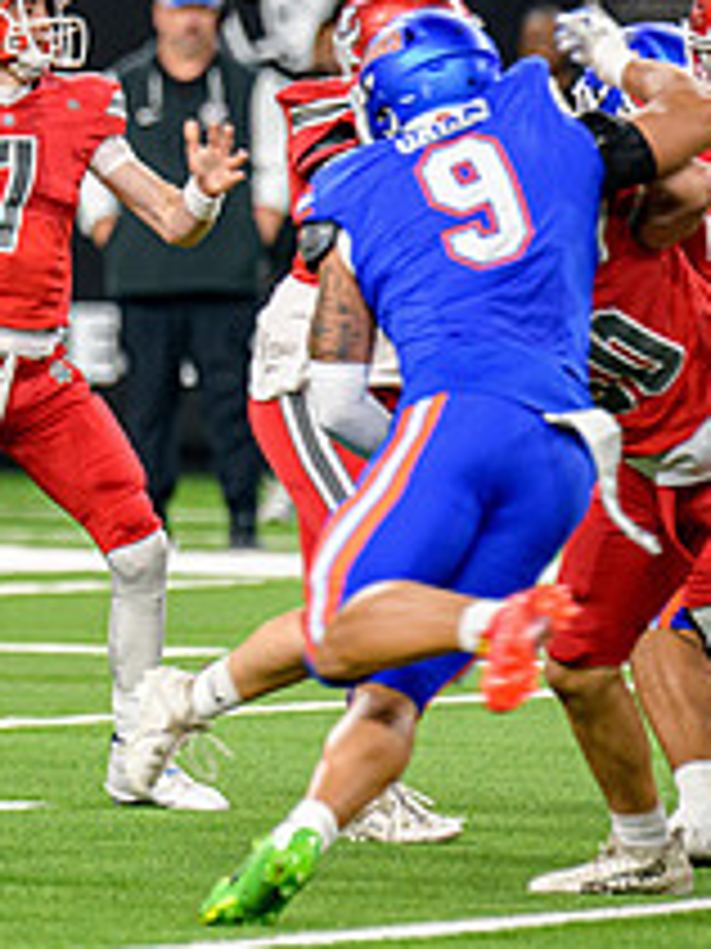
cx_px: -122
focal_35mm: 660
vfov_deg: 3.0
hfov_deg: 2.2
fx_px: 18093
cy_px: 263
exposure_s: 1/400
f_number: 2.8
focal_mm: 250
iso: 1000
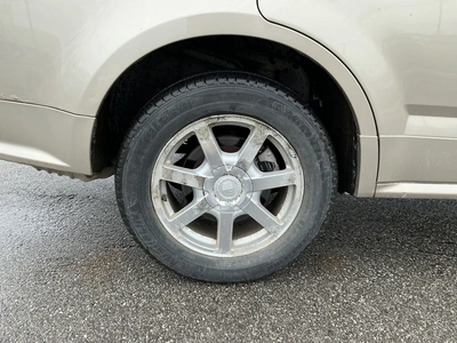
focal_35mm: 28
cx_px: 228
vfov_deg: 49.7
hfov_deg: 63.4
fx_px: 370
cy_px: 172
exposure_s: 1/233
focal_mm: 3
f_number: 1.8
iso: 20
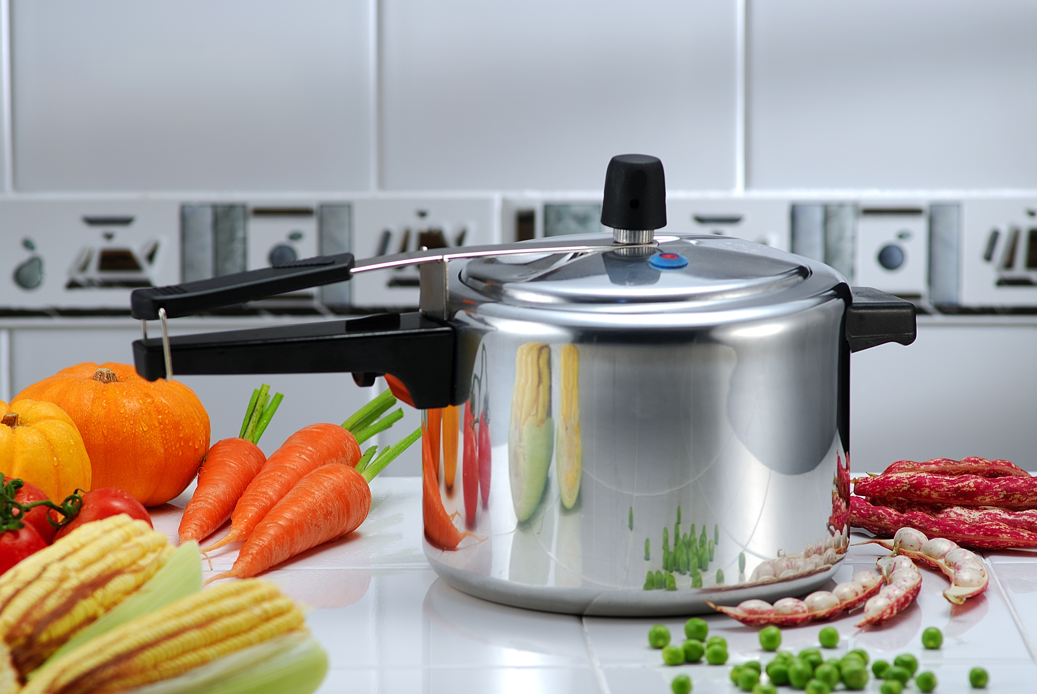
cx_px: 518
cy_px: 347
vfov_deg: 5.1
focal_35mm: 270
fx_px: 7787
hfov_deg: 7.6
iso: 100
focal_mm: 180
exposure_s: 1/60
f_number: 6.3
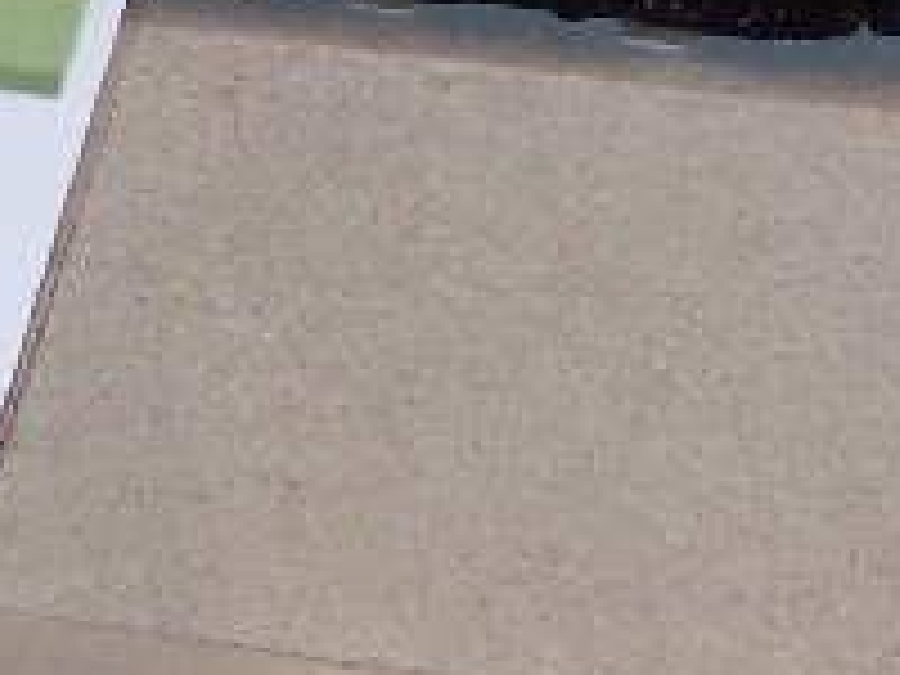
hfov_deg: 6.2
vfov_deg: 4.7
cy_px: -160
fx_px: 8242
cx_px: -74
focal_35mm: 317
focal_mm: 13.5
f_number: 4.1
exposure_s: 1/90
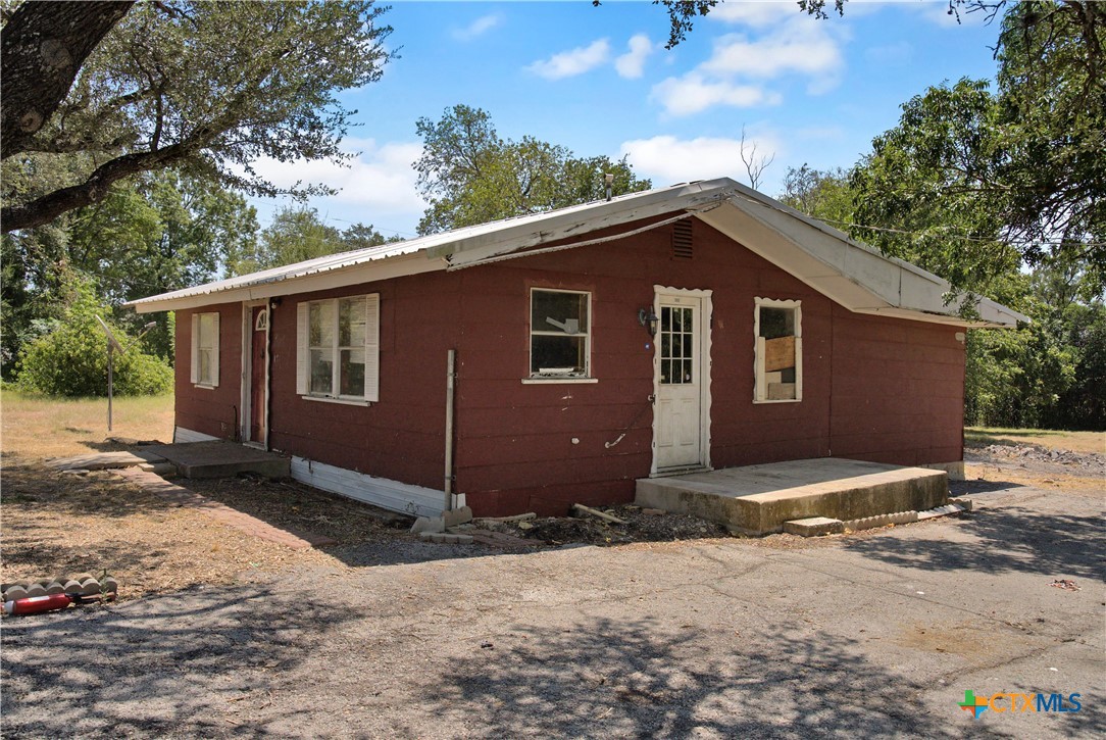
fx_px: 861
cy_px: 370
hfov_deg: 65.4
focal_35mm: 28
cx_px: 553
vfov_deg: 46.5
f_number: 16
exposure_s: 1/1600
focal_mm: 28
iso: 640
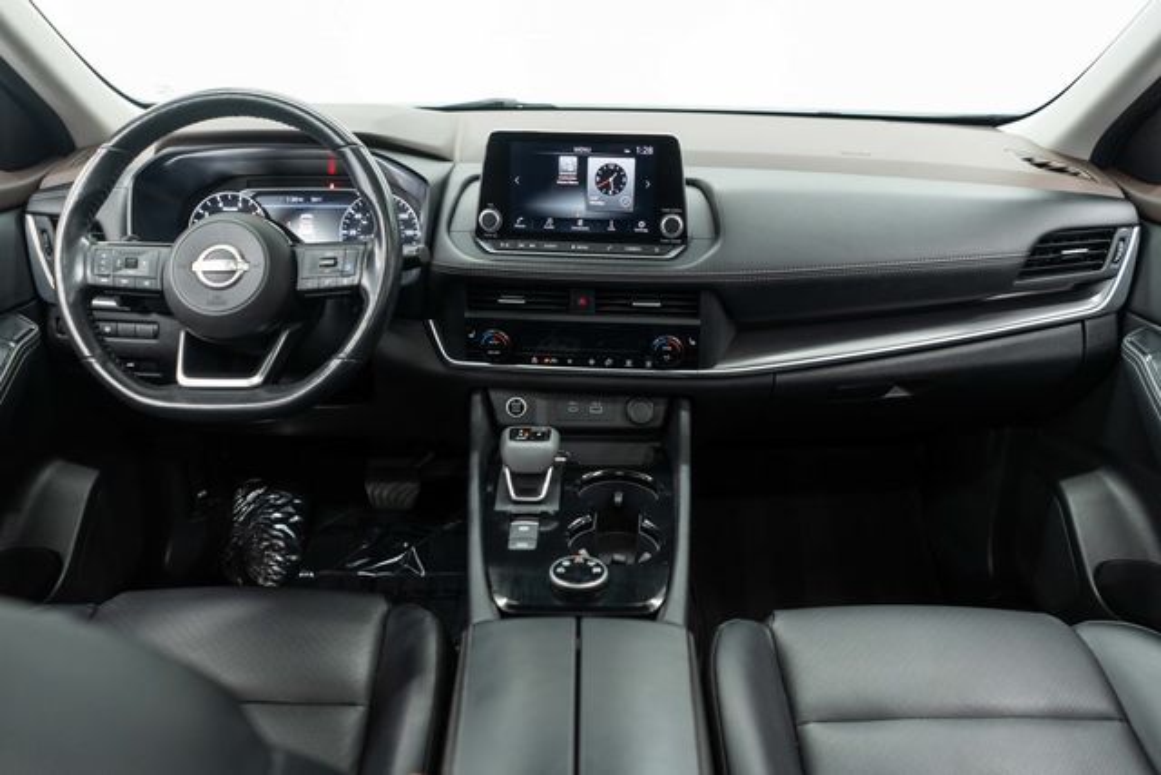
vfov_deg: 46.4
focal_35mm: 28
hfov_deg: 65.5
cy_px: 388
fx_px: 903
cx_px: 580
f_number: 3.2
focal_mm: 28
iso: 500
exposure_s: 1/40
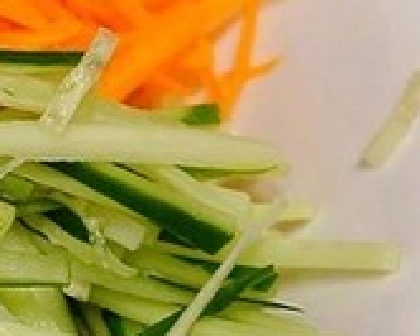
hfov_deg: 14.3
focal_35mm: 122
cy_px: 126
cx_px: -276
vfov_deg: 12.6
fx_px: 1517
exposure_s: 1/80
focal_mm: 24
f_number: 4.5
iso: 3200
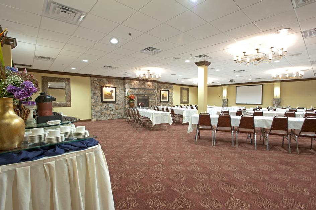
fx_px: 149
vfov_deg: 70.4
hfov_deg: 93.3
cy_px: 105
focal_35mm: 17
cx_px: 158
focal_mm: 17
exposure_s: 6
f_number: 16
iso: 200
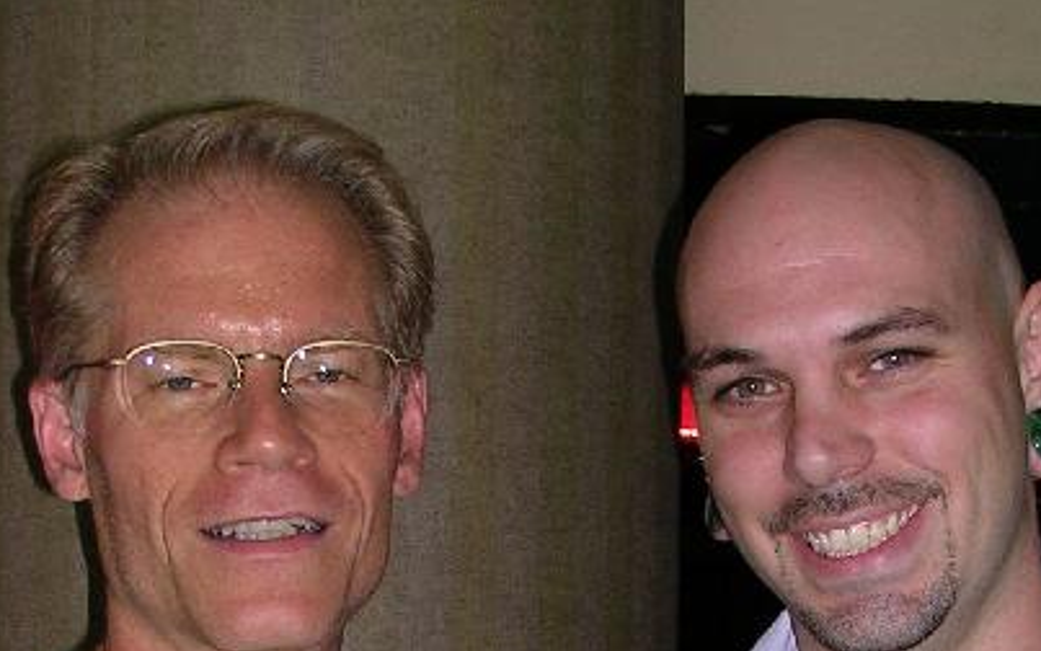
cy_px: 801
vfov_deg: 15.7
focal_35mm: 80
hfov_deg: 25.8
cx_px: 475
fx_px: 2270
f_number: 2.8
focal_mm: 5.8
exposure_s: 1/60.1
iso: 50
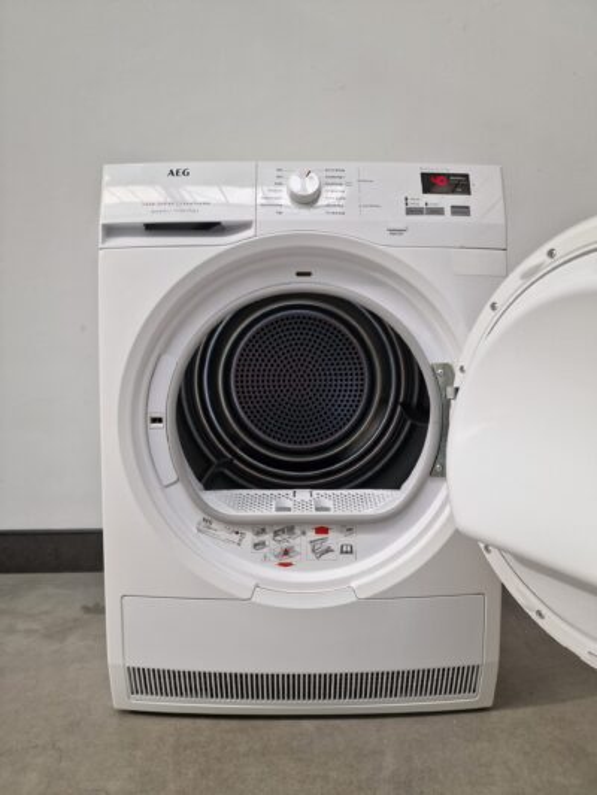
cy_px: 398
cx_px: 298
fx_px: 529
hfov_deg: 58.9
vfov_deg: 73.9
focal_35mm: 23
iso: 80
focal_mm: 6.4
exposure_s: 1/100
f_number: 1.8
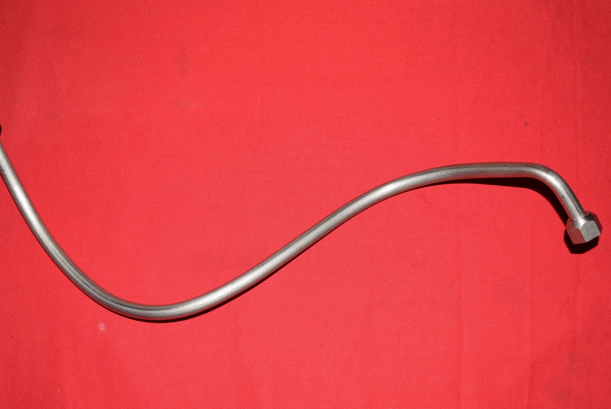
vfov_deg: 25.1
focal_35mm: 54
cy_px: 233
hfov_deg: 36.8
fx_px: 917
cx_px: 298
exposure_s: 1/200
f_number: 5.6
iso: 160
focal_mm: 30
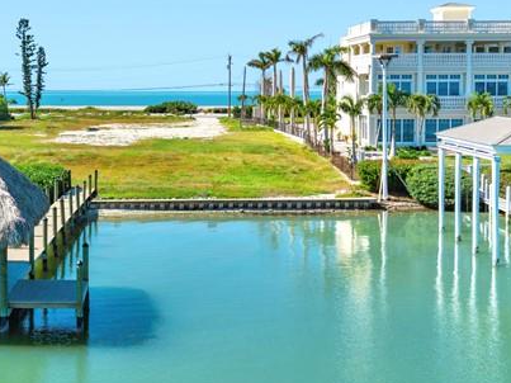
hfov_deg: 31.0
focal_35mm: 61
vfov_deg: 23.9
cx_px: 112
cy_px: 115
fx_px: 900
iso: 100
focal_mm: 8.67
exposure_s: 1/500
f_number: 1.8
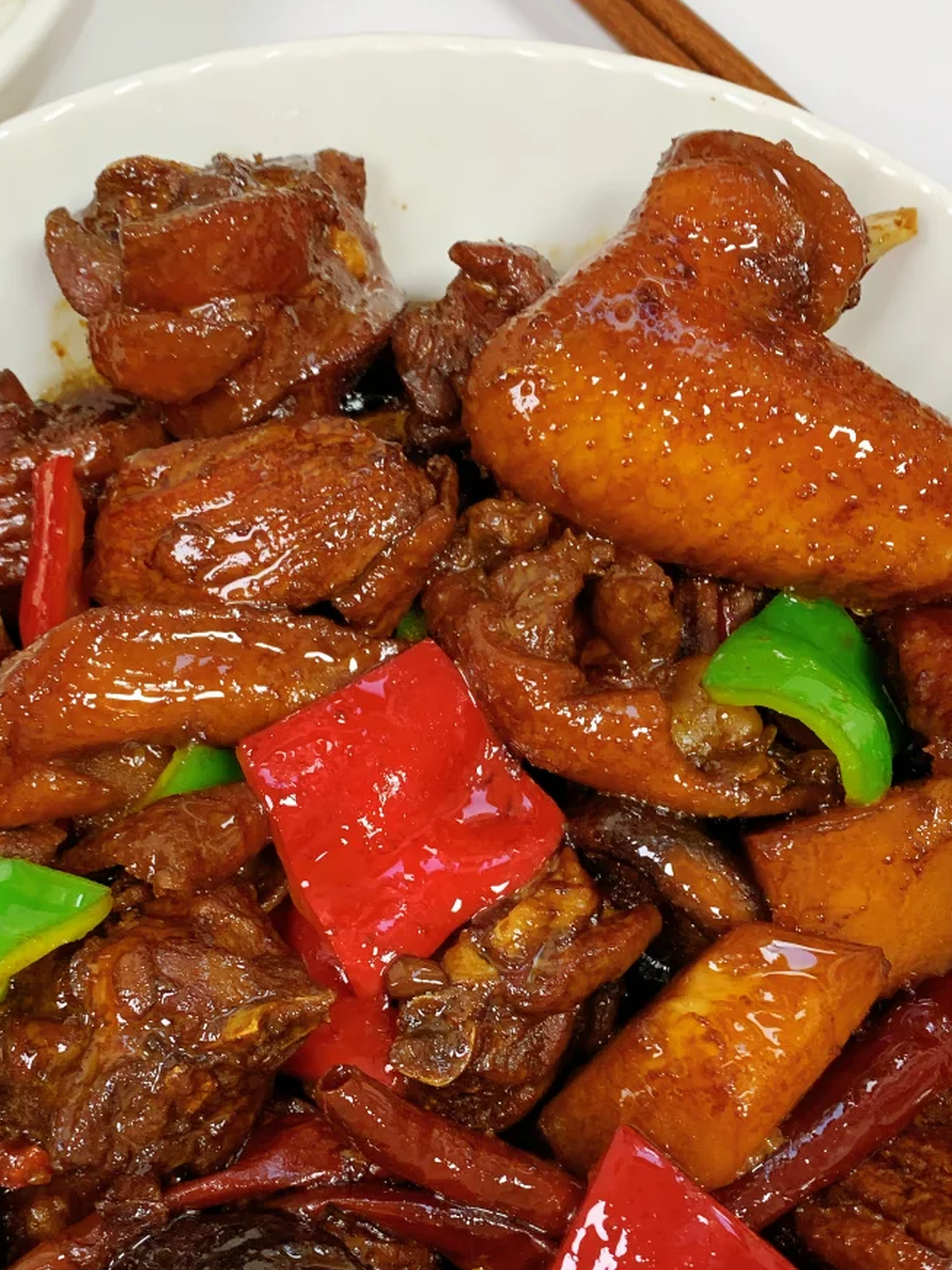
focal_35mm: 43
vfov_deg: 43.4
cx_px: 433
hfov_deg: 33.6
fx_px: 1577
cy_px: 808
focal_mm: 4.25
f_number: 1.8
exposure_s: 1/61
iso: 100
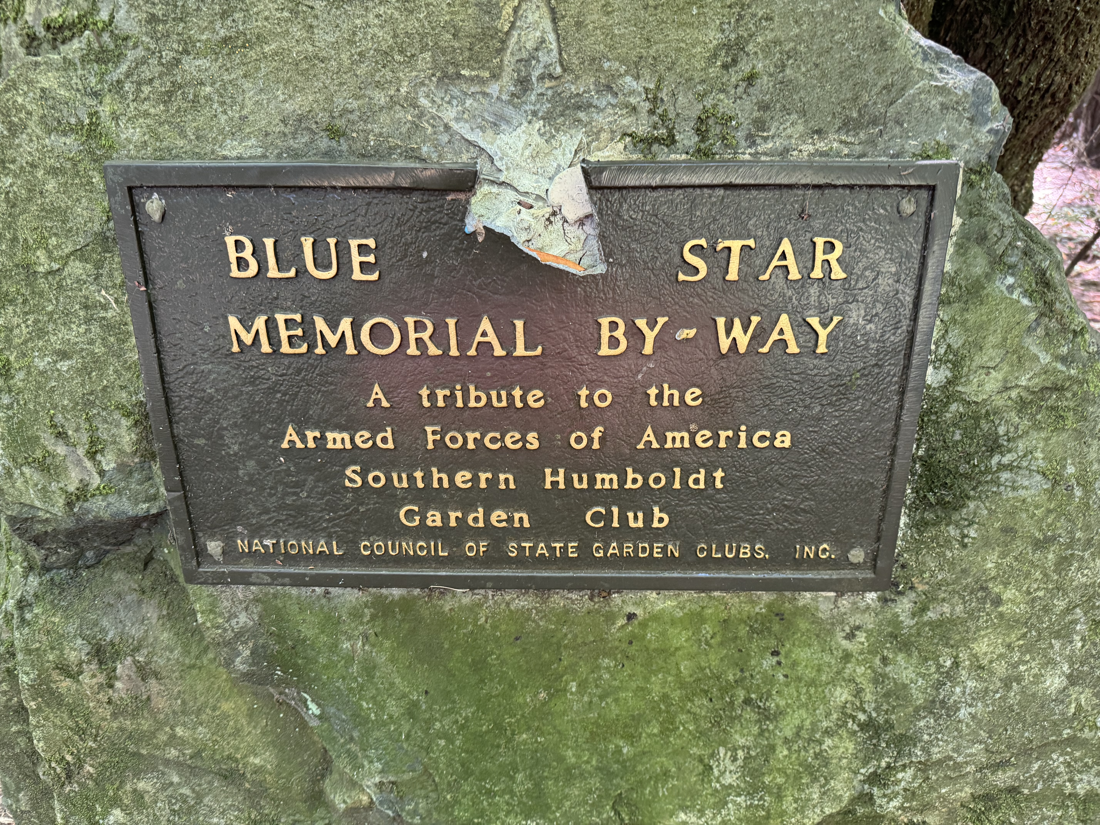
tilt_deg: -28.2
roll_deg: +0.3
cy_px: 412
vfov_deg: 56.8
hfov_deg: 71.6
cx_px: 550
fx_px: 763
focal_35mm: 24
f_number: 1.78
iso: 320
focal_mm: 6.76
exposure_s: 1/60
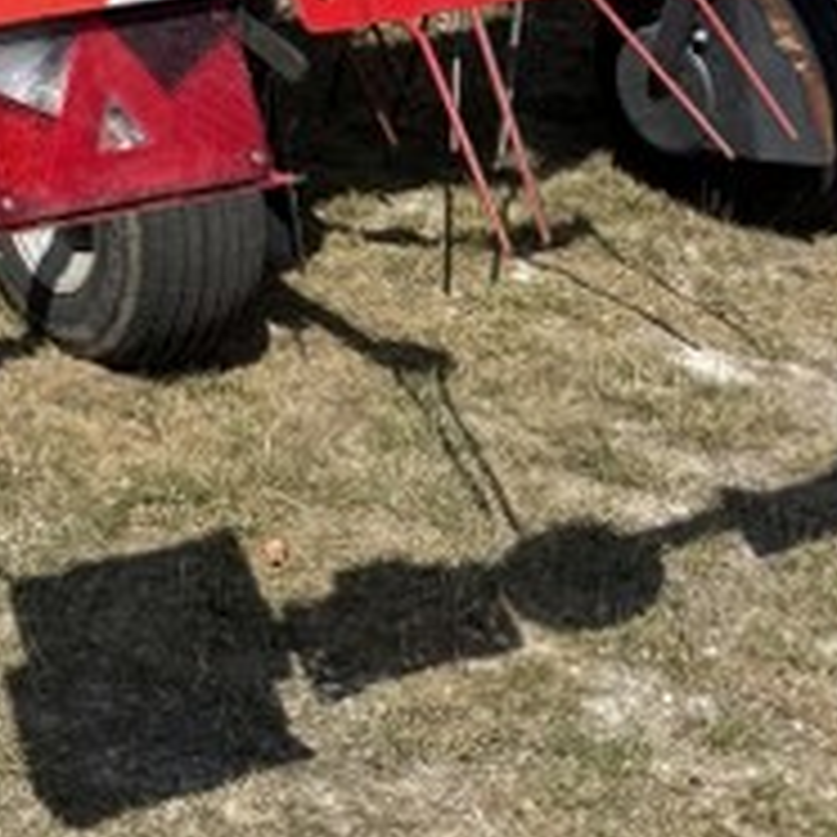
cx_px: -464
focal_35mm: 91
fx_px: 2489
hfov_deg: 17.0
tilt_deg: -11.9
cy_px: -378
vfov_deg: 17.4
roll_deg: -1.6
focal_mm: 6.76
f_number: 1.78
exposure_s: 1/4405
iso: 80
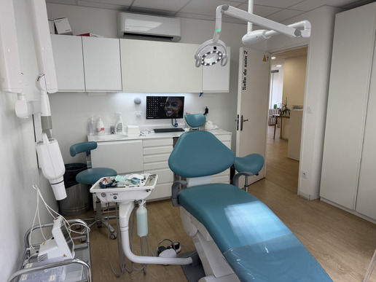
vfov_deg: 56.8
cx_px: 188
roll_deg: +0.7
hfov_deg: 71.6
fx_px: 261
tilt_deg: -10.2
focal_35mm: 24
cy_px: 141
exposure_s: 1/202
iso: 64
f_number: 1.78
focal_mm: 6.76
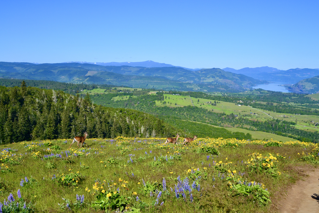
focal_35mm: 34
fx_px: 301
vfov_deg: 38.9
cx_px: 163
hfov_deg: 55.8
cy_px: 107
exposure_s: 1/400
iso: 400
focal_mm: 22
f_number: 11
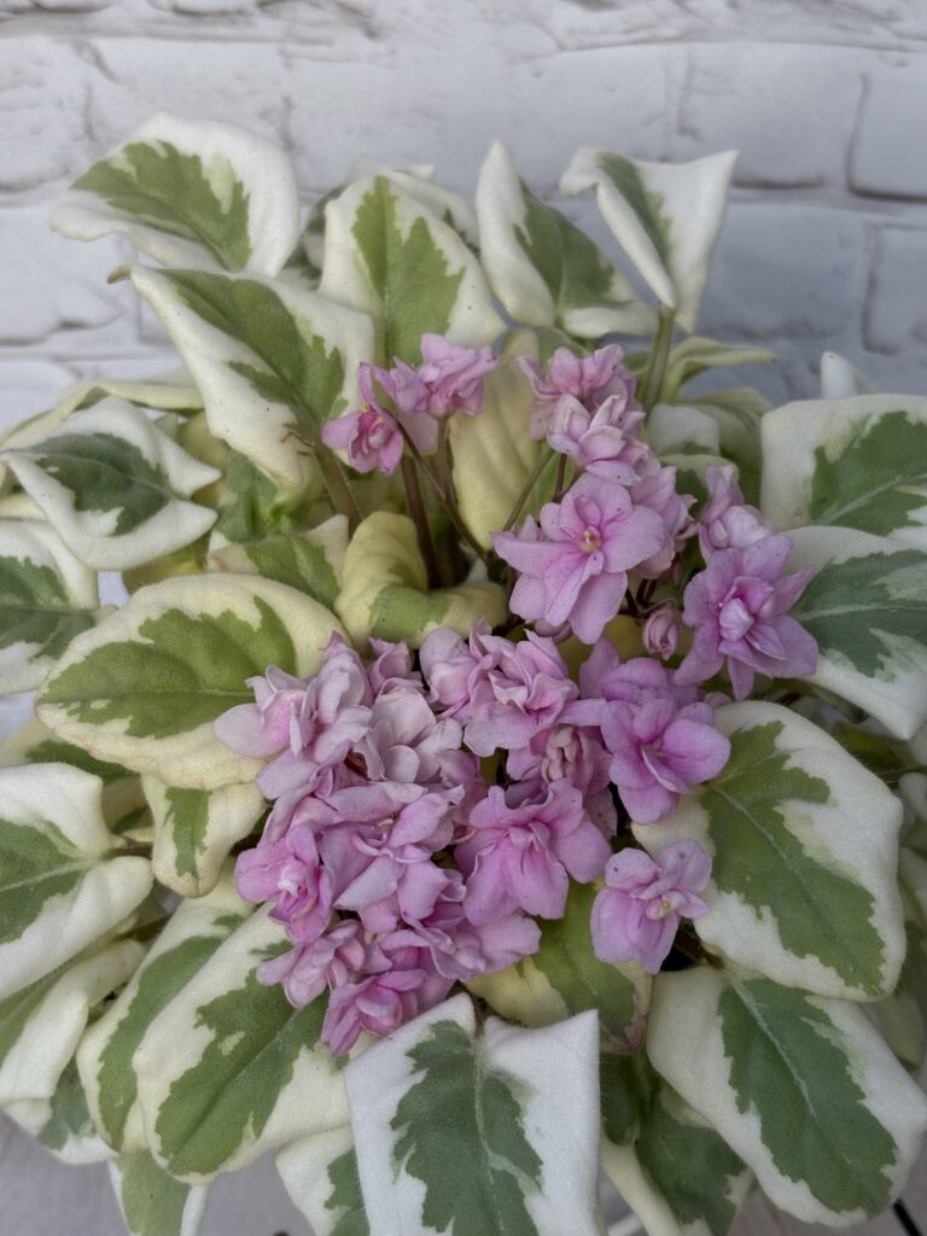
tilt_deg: -37.5
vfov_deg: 36.8
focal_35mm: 52
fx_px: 1857
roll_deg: -2.2
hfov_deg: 28.0
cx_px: 464
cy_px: 618
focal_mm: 5.96
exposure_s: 1/229
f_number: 1.6
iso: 32
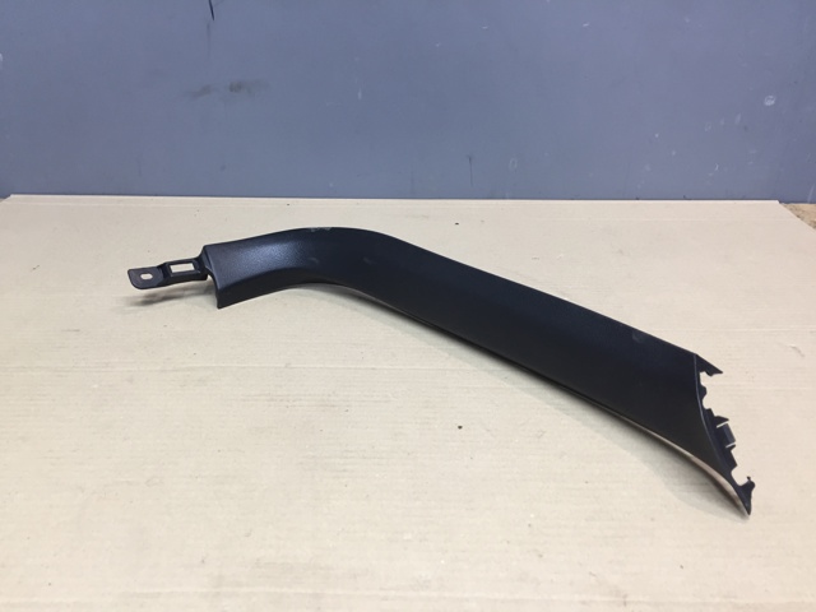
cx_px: 408
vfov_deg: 48.2
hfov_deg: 61.7
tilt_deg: -27.7
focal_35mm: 29
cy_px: 306
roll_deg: -1.9
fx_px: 684
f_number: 2.2
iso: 64
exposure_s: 1/33
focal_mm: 4.15
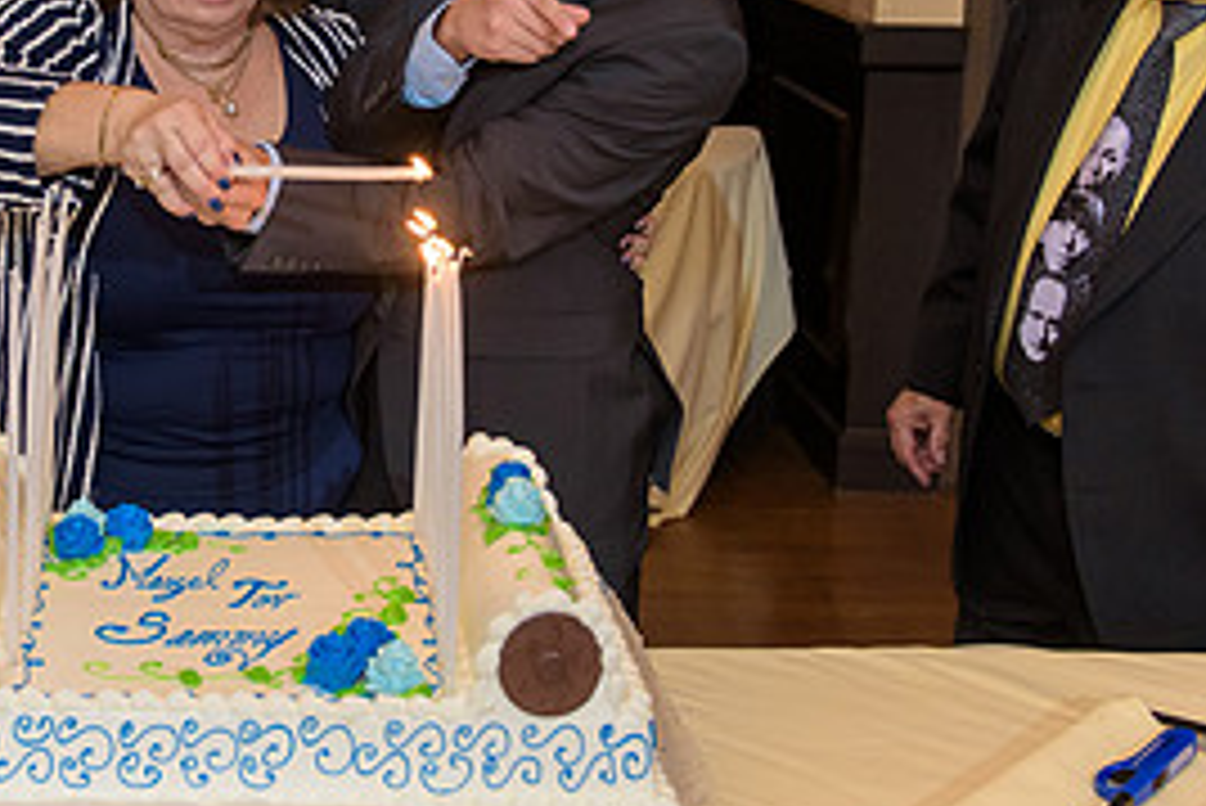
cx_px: 279
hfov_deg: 29.5
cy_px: 155
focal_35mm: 67
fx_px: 2246
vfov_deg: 20.1
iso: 1600
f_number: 3.2
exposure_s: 1/125
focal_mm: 31
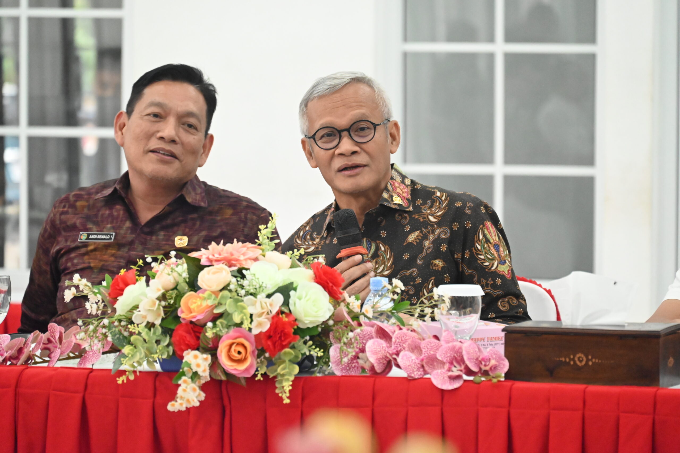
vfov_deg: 6.9
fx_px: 3778
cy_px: 226
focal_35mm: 200
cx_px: 340
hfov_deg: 10.3
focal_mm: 200
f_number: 6.3
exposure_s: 1/250
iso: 10000
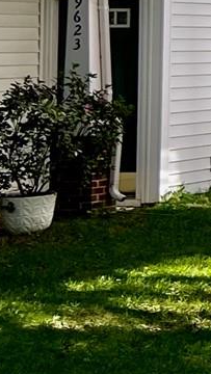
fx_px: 1598
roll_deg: -1.1
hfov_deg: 5.7
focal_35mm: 161
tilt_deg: +1.2
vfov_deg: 13.1
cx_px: 1033
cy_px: -23
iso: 50
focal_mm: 5.7
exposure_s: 1/2165
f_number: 1.5
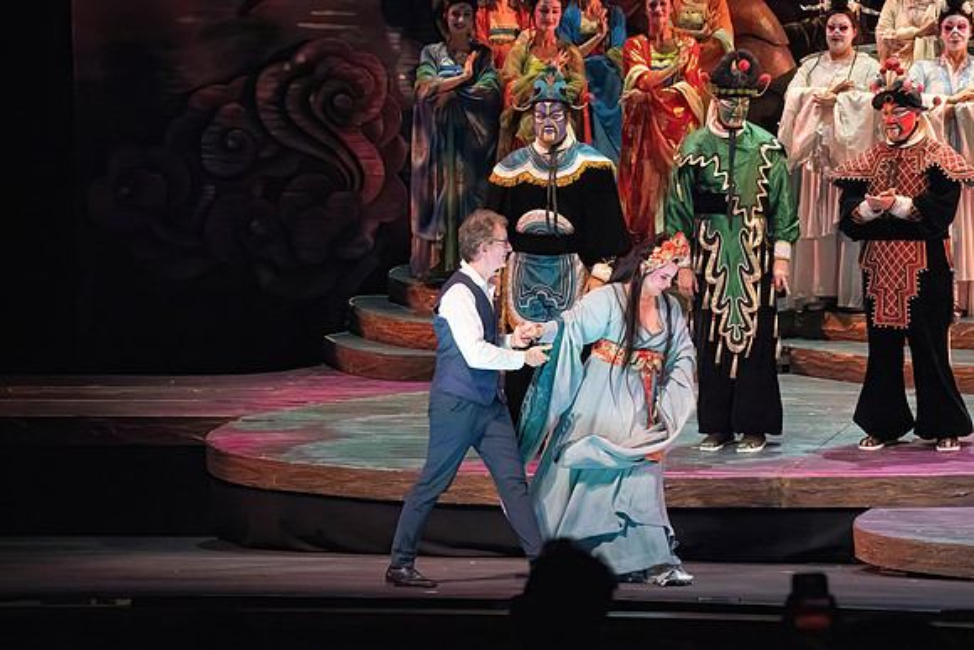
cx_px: 487
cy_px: 325
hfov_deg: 10.3
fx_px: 5412
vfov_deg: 6.9
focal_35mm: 200
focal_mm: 200
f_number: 10
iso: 20000
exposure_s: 1/1000
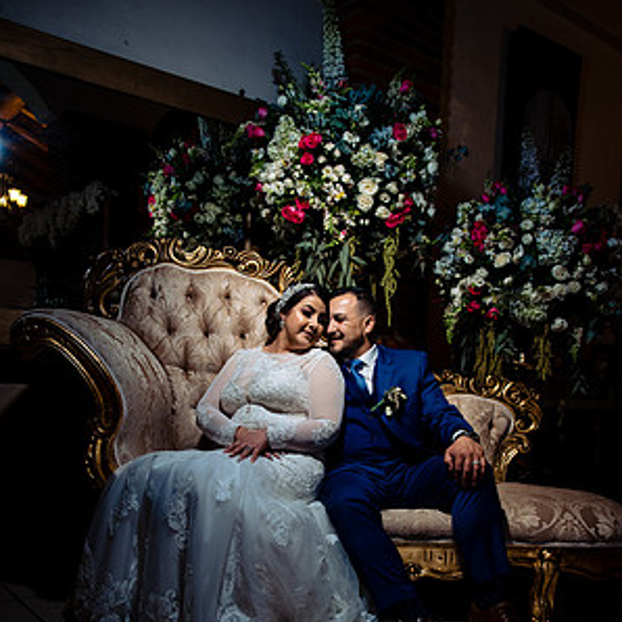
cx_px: 312
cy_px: 449
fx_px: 732
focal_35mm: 36
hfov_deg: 46.0
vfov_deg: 44.8
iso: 1250
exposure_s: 1/160
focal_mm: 28
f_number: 7.1
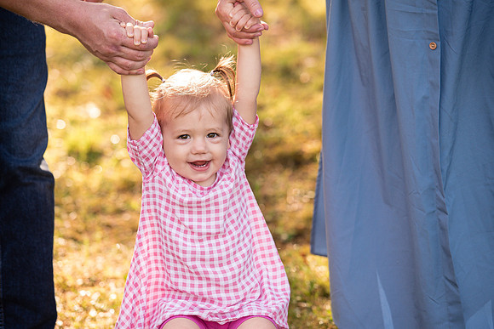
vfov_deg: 8.9
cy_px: 164
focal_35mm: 155
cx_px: 247
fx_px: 2127
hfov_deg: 13.2
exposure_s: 1/500
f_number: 3.5
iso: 400
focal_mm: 155
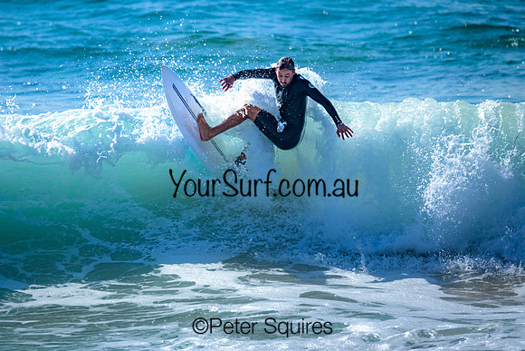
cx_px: 179
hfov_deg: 1.9
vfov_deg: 1.3
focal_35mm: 1100
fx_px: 16050
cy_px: 134
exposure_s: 1/3200
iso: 250
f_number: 6.3
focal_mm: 800
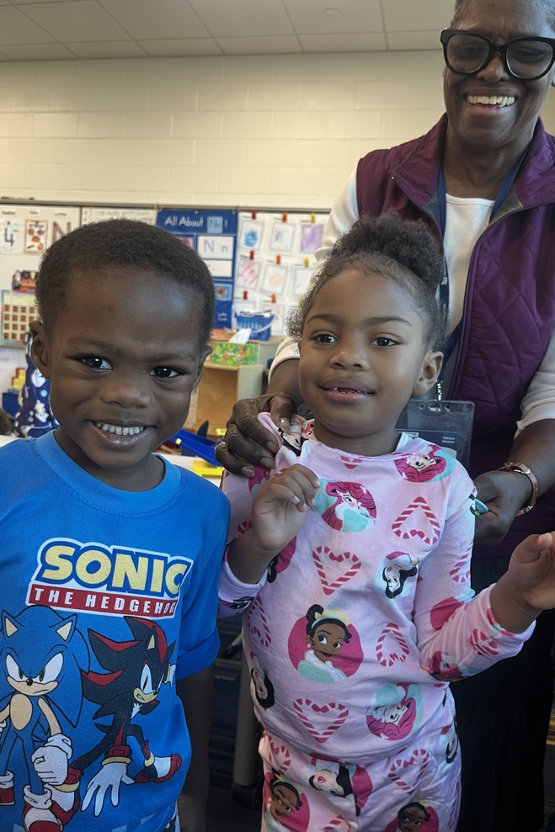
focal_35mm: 28
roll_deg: -4.2
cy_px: 422
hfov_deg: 46.4
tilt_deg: -7.9
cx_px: 266
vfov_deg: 65.5
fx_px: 648
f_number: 1.6
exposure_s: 1/60
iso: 100
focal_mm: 5.1
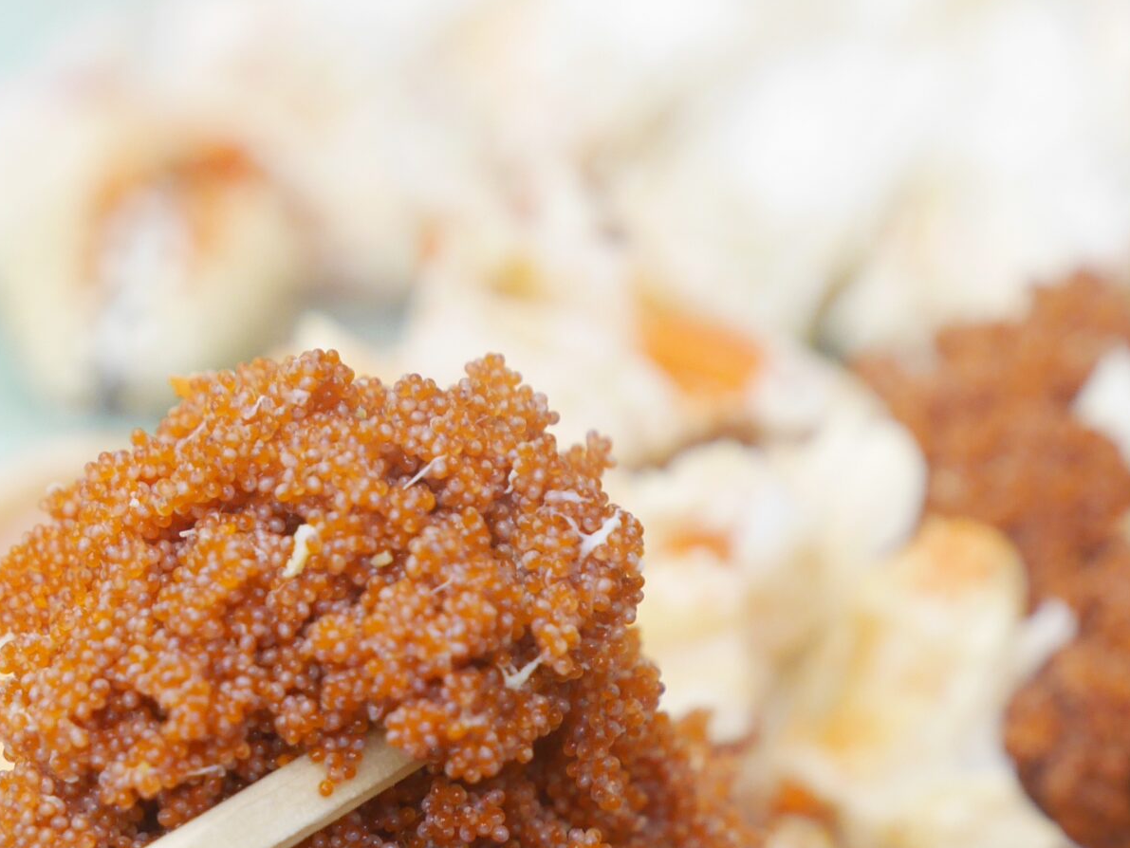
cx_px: 597
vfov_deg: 11.4
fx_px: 4212
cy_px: 902
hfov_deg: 15.3
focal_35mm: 129
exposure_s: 1/60
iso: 640
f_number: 4
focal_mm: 30
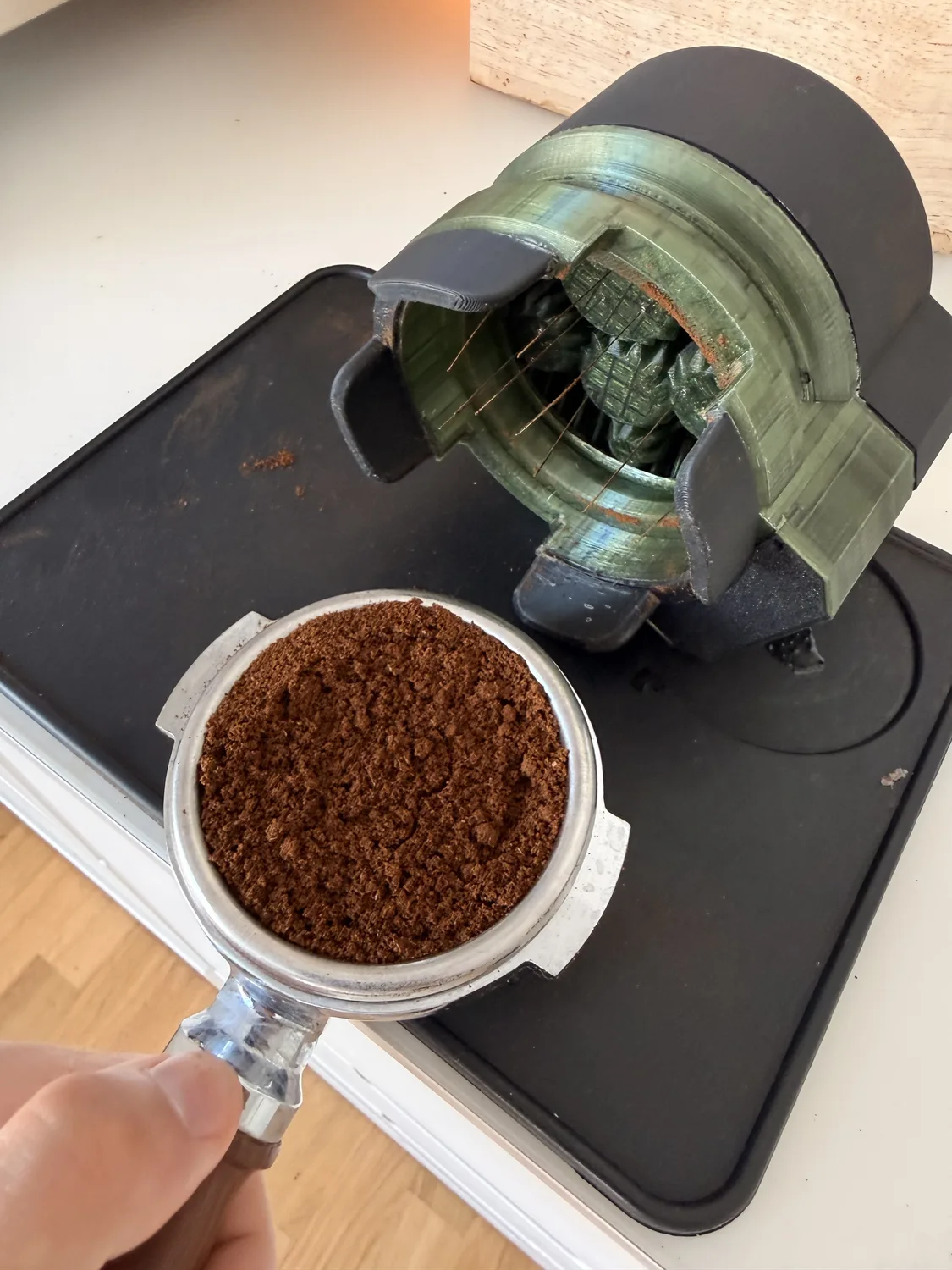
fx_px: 880
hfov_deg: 56.8
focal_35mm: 24
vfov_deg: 71.6
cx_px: 476
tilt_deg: -52.5
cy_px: 635
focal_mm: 2.22
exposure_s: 1/48
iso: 250
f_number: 2.2
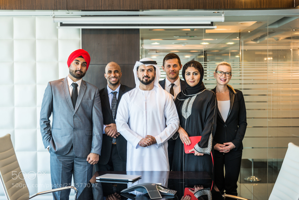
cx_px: 150
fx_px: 482
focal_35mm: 58
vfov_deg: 23.4
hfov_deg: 34.5
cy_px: 100
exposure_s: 1/125
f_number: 2.8
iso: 320
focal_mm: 58
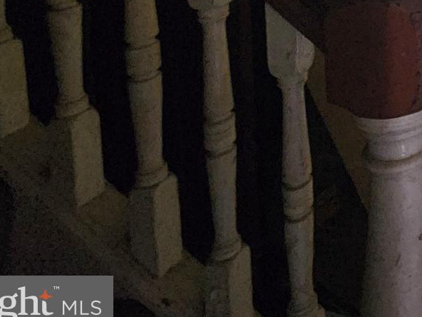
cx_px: 665
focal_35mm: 45
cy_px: -214
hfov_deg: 26.6
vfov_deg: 22.7
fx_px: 549
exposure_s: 1/30
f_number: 2.2
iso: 400
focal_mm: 2.2
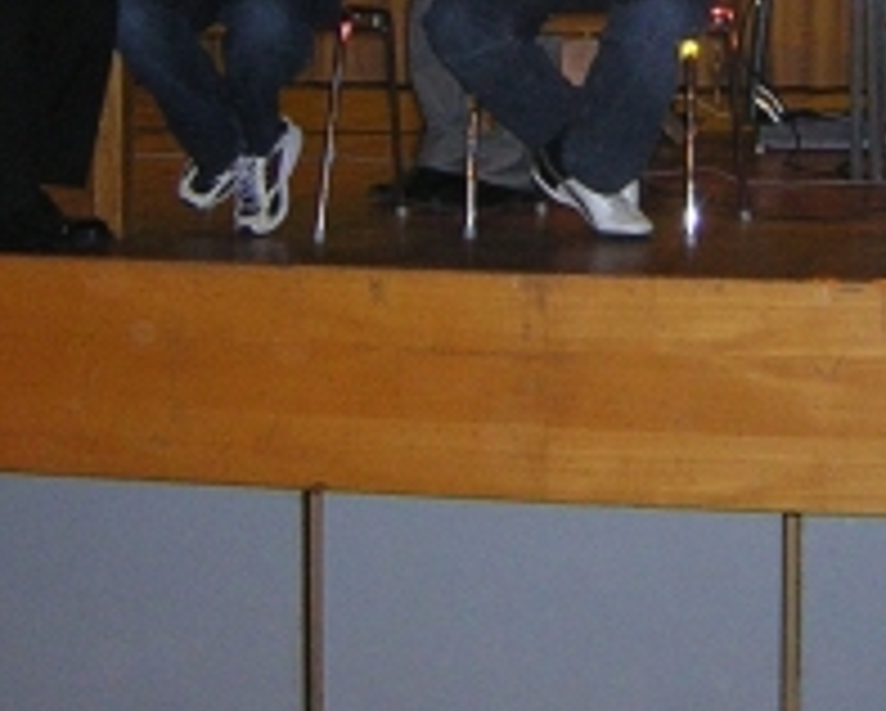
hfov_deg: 21.4
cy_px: -101
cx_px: 621
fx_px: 2336
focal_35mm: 89
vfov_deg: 16.7
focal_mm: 4.7
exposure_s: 1/60.1
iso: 400
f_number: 2.6
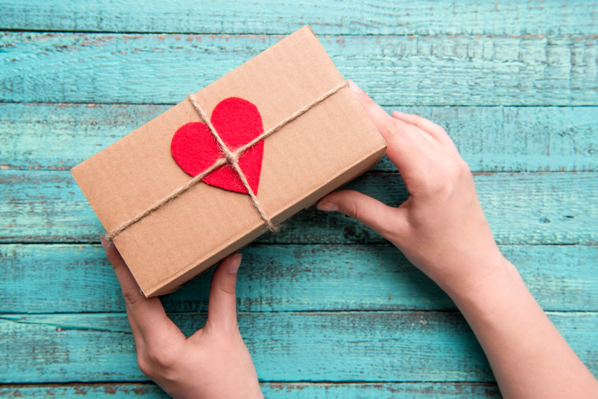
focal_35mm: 40
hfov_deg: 48.4
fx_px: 665
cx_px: 299
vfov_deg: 33.4
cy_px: 200
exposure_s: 1/20
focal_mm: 40
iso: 100
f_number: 8
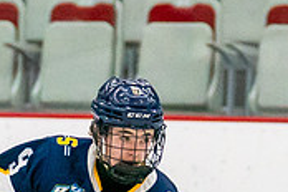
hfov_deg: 2.3
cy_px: 477
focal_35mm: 895
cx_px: 76
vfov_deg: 1.5
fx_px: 7159
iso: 3200
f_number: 2.8
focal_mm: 119
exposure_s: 1/1250
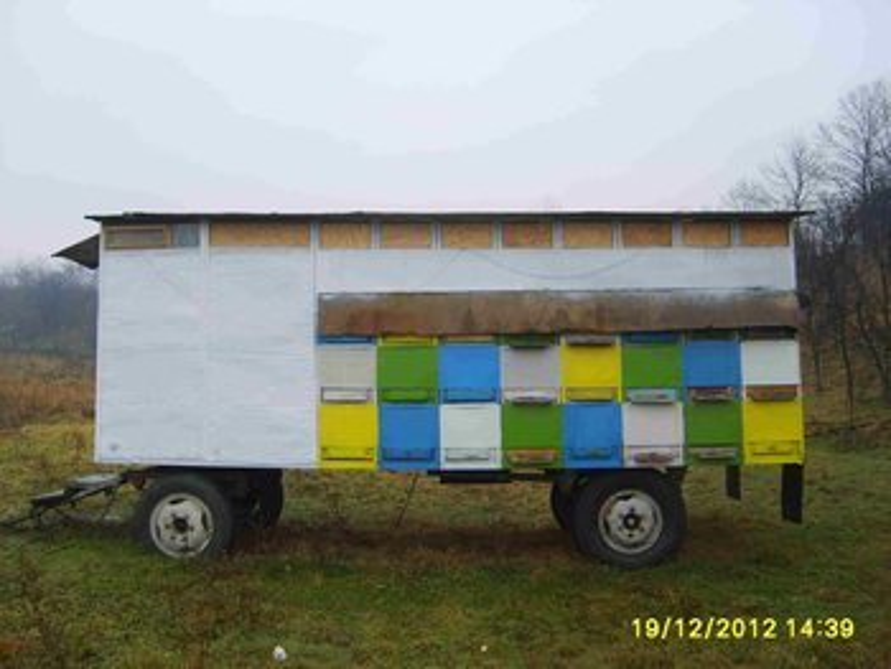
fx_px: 902
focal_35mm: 35
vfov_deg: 40.7
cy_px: 334
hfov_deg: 52.6
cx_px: 446
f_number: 2.8
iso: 64
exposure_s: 1/30
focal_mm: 5.8
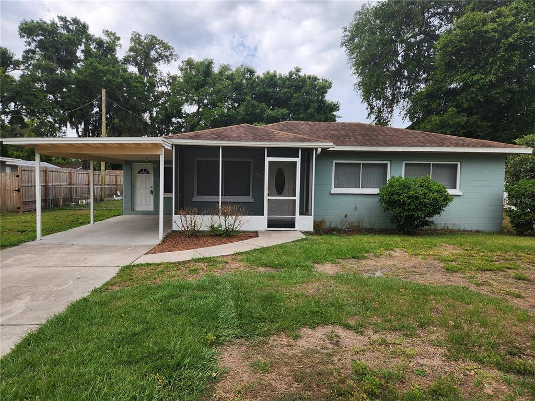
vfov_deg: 58.9
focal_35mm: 23
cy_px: 200
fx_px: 355
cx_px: 268
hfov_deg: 73.9
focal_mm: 5.4
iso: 20
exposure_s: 1/1093
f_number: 1.8
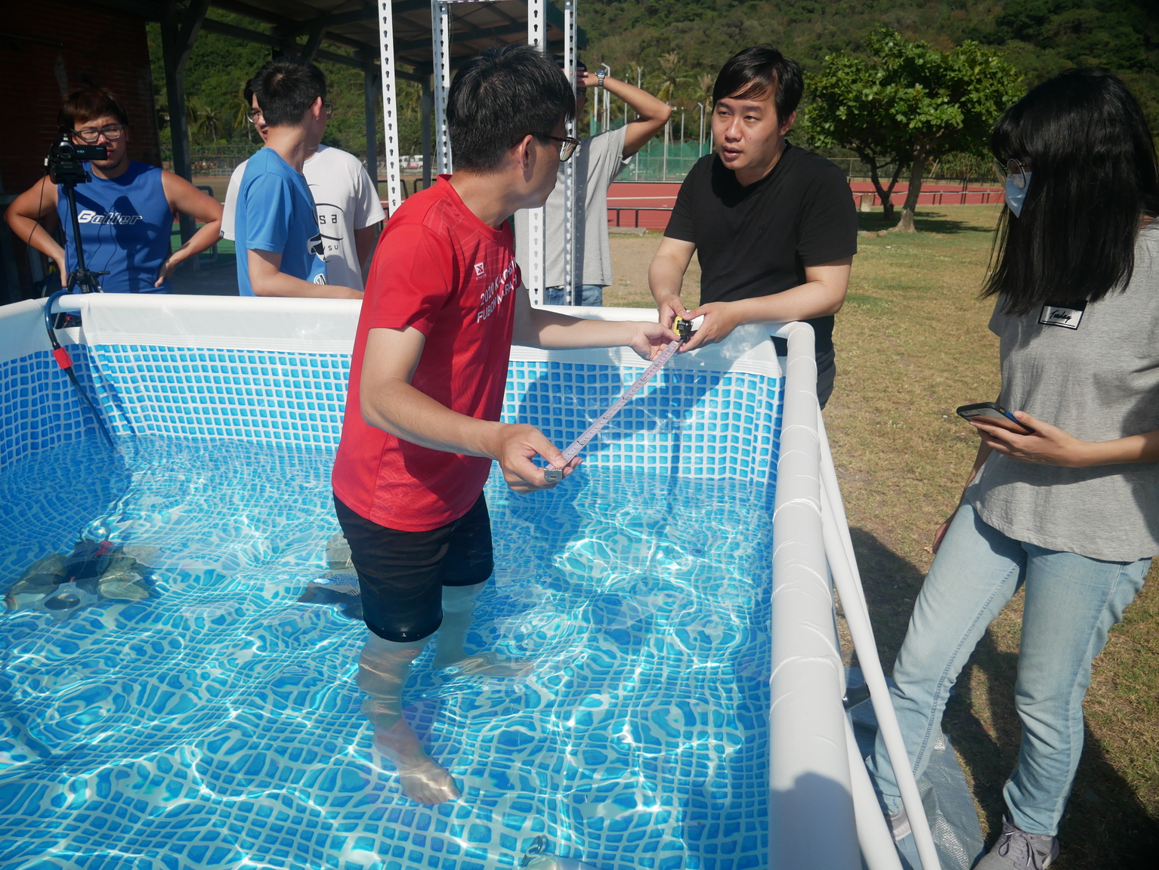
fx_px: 837
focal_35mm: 25
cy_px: 435
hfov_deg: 69.3
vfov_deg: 54.9
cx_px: 556
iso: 200
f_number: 4
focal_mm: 12
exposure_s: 1/1000
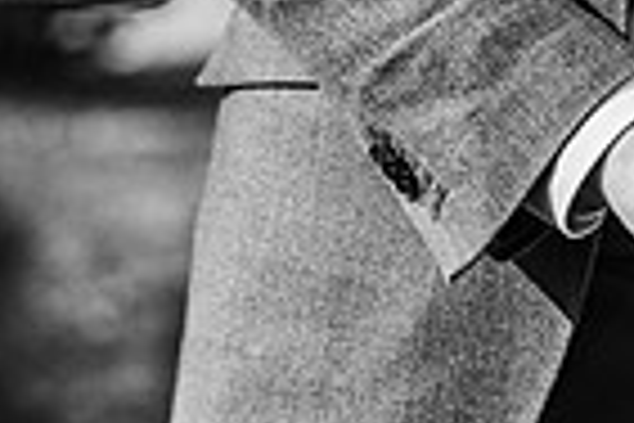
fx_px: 6146
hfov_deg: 5.9
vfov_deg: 3.9
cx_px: 328
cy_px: 119
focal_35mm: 349
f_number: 2.8
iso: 125
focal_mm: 85
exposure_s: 1/4000
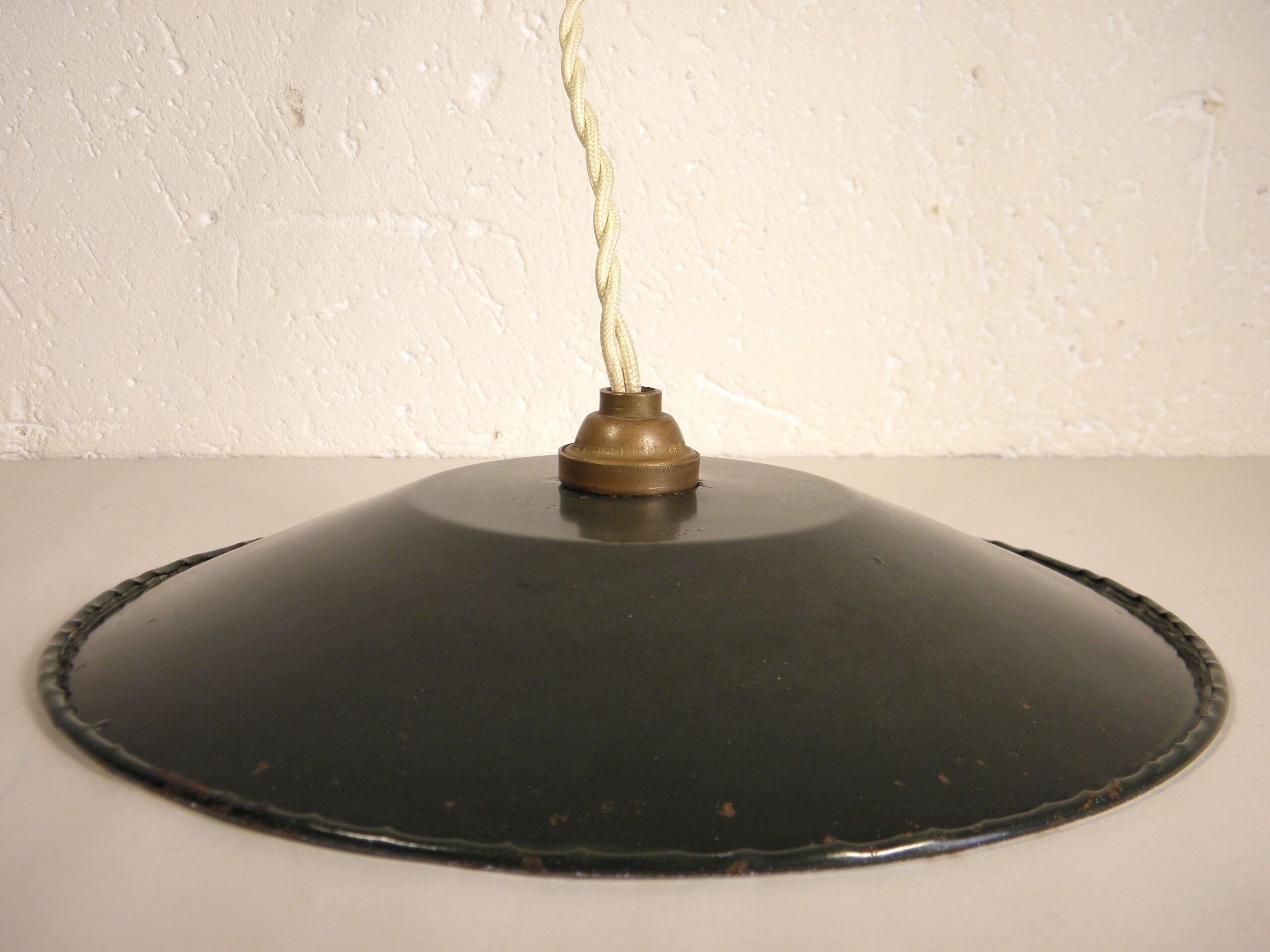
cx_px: 635
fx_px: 1431
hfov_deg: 47.9
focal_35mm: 39
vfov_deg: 36.8
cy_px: 476
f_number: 3.8
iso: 100
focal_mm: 7.1
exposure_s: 1/80
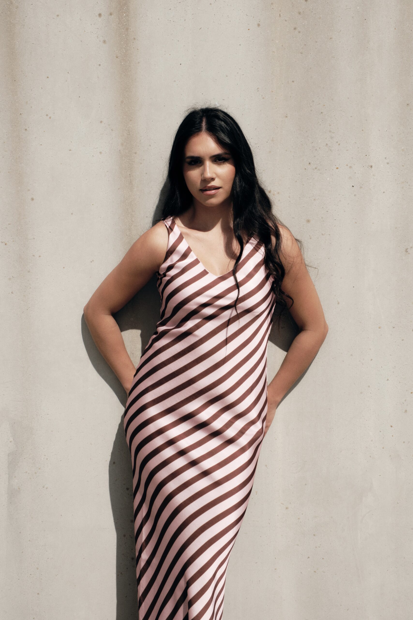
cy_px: 310
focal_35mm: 47
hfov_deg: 28.7
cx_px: 206
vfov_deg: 41.9
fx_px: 809
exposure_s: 1/400
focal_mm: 31.1
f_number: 10
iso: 125
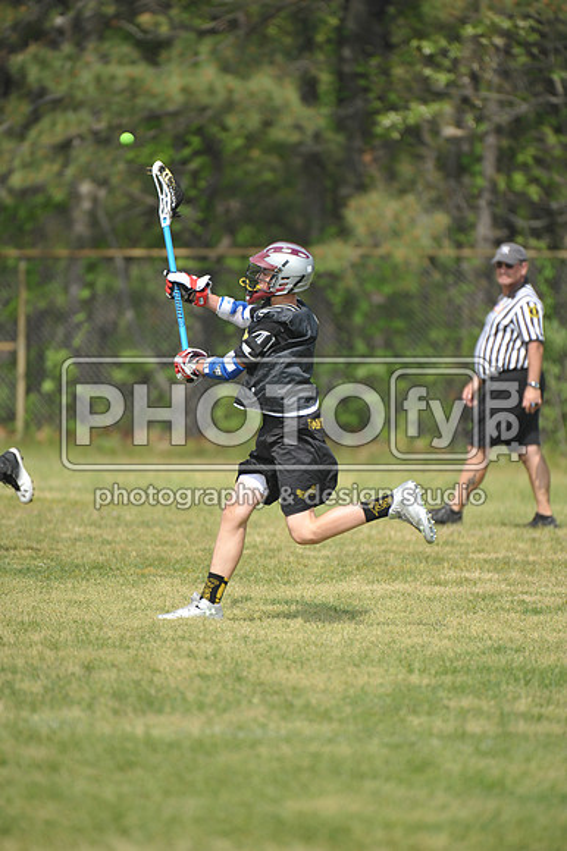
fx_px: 9461
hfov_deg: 3.4
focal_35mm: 400
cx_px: 284
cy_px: 426
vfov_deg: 5.2
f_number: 4
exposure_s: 1/2500
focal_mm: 400
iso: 640
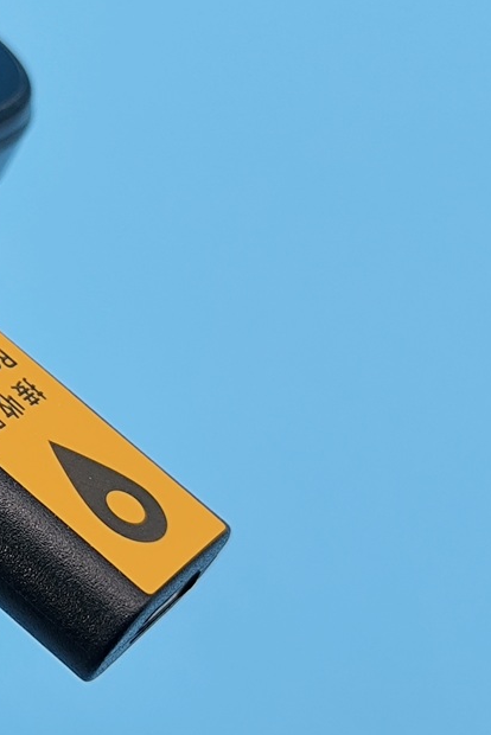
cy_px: 338
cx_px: -37
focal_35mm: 115
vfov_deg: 17.8
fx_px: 2350
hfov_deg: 11.8
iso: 250
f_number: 1.65
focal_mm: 6.14
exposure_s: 1/100
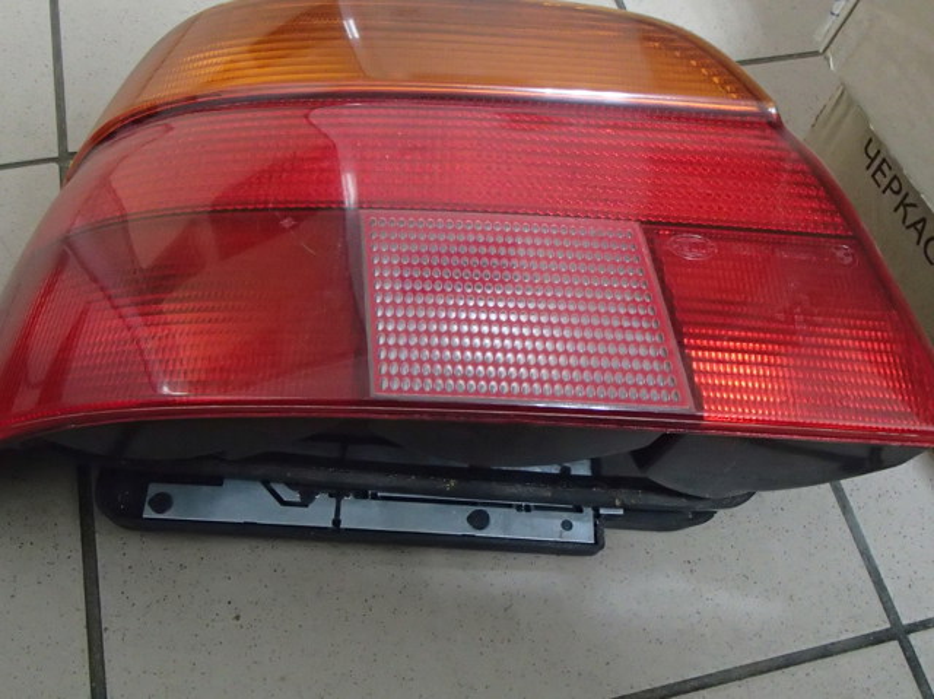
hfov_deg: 50.2
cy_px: 350
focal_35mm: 37
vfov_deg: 38.6
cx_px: 467
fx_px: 998
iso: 1600
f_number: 4.7
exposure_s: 1/15
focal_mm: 6.64
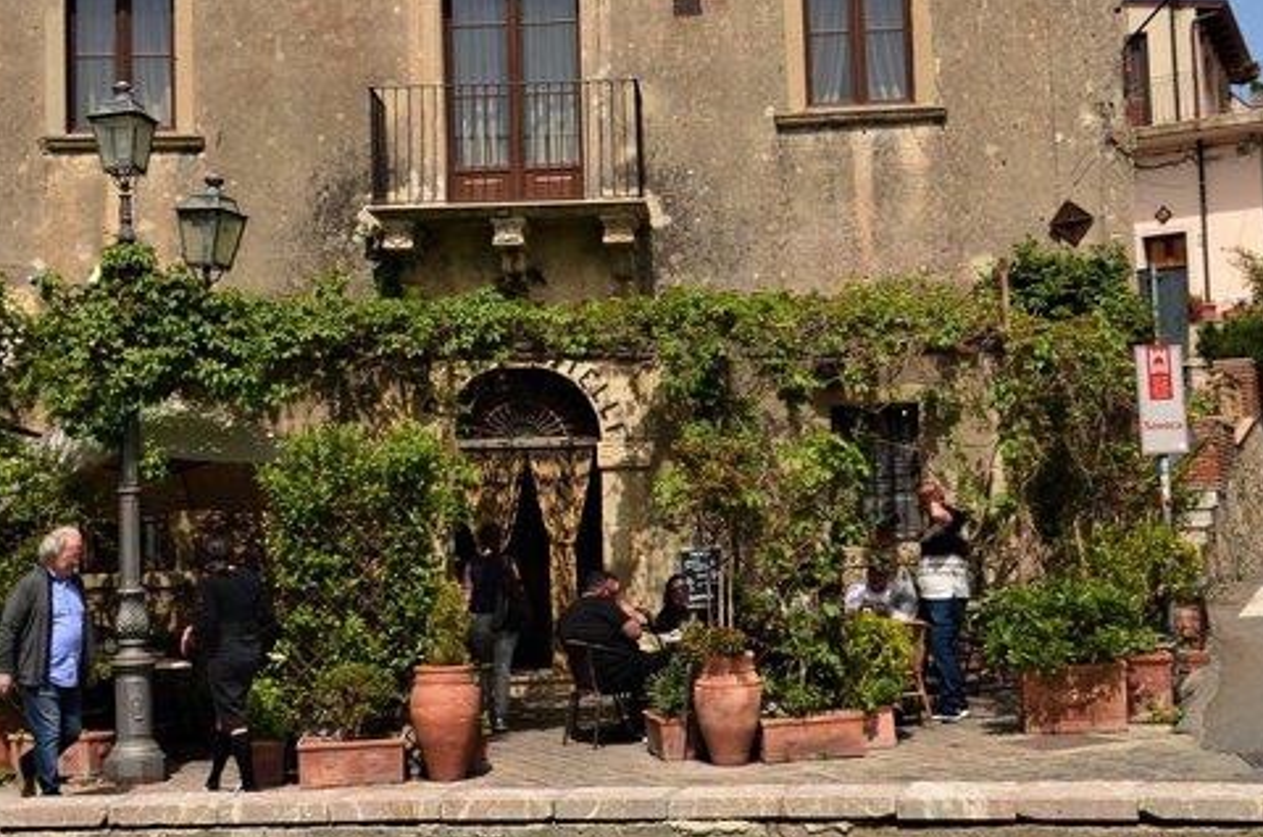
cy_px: 350
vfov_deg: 22.5
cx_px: 650
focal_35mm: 60
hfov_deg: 33.5
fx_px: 2101
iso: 250
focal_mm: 24
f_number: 10
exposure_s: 1/250
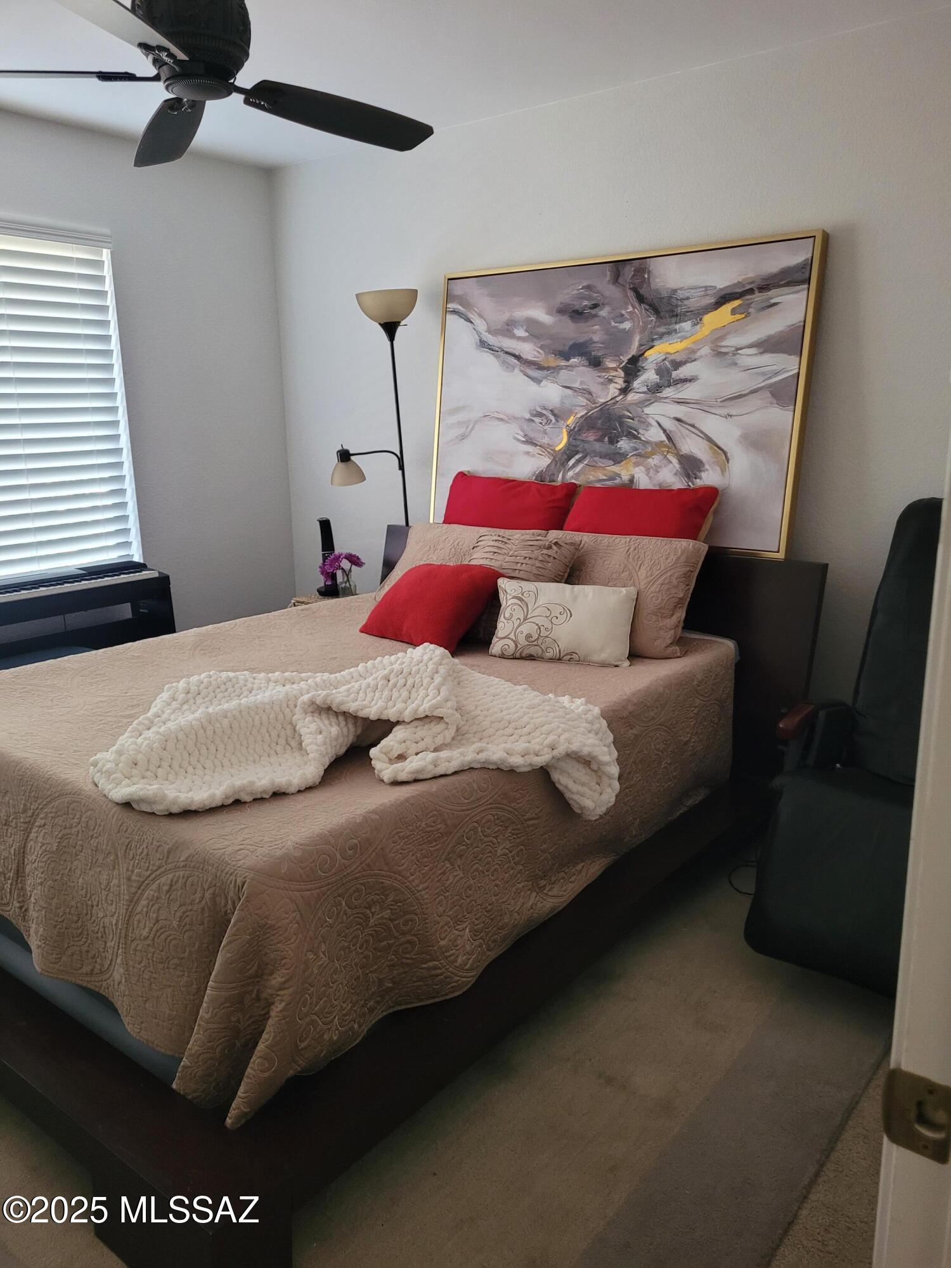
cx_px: 476
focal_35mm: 26
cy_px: 634
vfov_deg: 67.3
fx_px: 952
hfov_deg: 53.1
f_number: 1.8
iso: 400
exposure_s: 1/40
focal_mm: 5.4
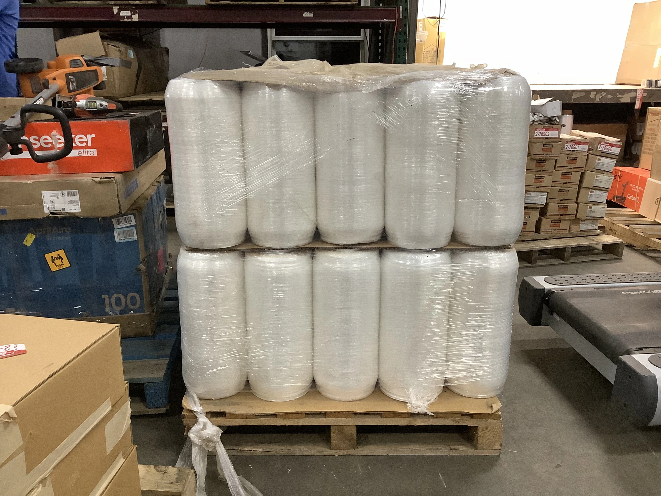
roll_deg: -0.1
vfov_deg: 45.4
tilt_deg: -17.5
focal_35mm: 31
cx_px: 330
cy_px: 248
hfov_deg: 58.4
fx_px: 592
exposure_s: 1/60
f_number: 2.4
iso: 320
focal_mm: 3.3
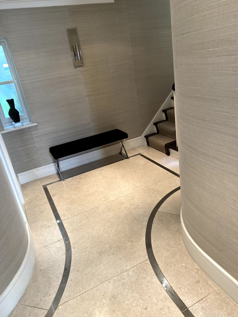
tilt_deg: -22.3
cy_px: 158
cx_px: 119
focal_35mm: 26
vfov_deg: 67.3
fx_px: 238
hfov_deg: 53.1
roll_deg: +9.1
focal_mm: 4.25
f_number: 1.8
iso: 200
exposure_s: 1/50
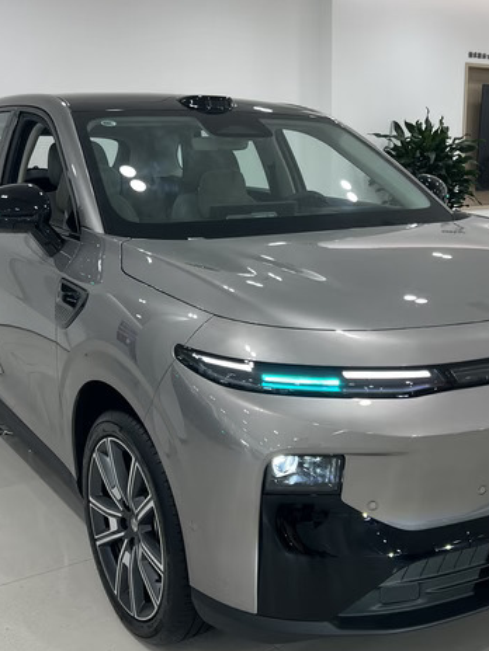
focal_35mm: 43
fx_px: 810
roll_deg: -0.2
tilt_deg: -11.4
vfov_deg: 43.8
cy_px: 330
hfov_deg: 33.5
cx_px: 296
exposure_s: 1/125
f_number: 1.5
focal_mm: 5.7
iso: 40
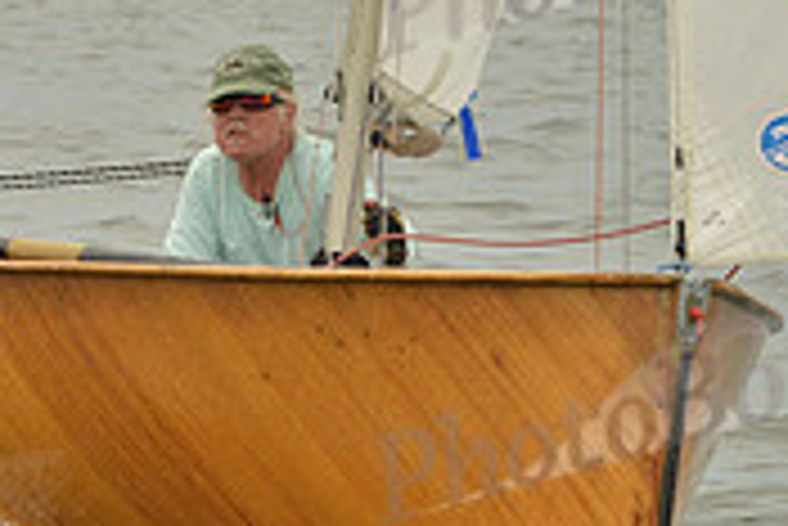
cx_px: 144
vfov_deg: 5.1
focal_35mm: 272
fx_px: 5959
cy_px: 236
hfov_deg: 7.6
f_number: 5.6
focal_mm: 82
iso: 400
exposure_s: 1/2500
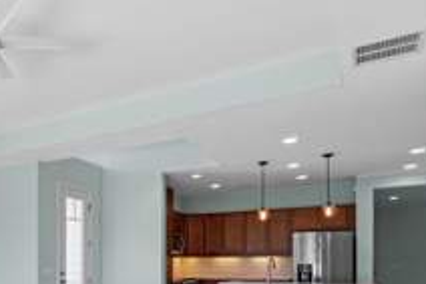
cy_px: 272
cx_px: 38
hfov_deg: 49.4
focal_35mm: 34
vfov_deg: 35.7
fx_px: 402
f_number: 6.3
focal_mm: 10
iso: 100
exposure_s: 1/5
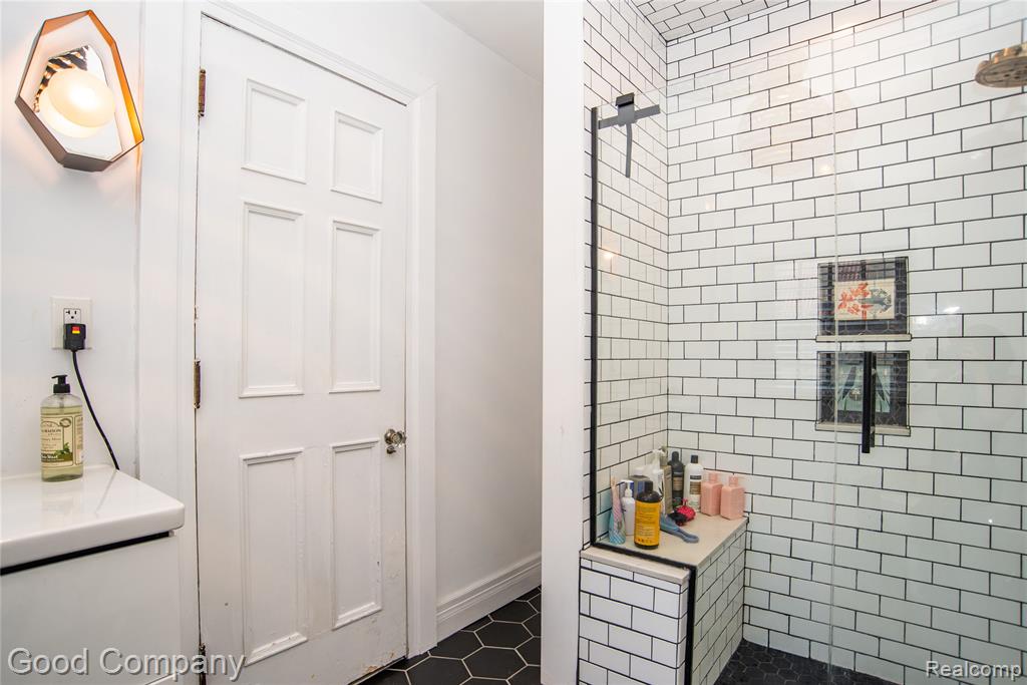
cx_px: 514
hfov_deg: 90.0
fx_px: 514
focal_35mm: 18
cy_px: 342
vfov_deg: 67.4
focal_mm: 18
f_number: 8
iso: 200
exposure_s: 1/60
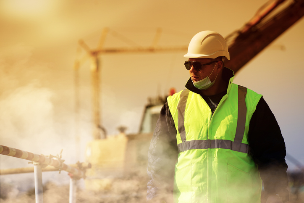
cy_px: 102
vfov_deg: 6.9
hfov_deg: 10.3
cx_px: 152
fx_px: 1689
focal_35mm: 200
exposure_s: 1/1250
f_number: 5.6
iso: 100
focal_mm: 200
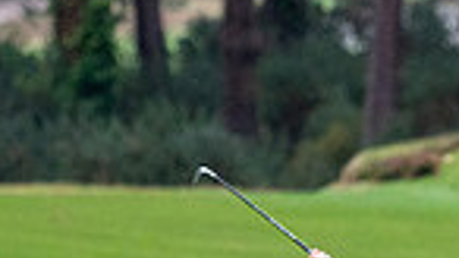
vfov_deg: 0.6
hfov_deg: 1.2
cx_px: 607
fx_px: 22739
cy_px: 588
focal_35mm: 1869
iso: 640
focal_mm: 300
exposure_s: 1/2000
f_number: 4
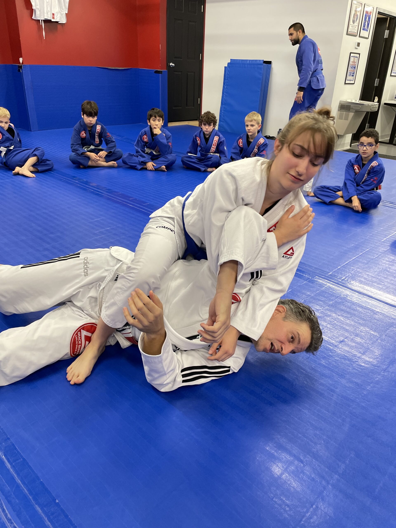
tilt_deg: -26.2
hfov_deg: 53.1
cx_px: 198
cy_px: 264
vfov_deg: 67.3
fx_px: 397
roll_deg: -3.5
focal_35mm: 26
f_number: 1.6
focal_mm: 4.2
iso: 160
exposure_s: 1/60
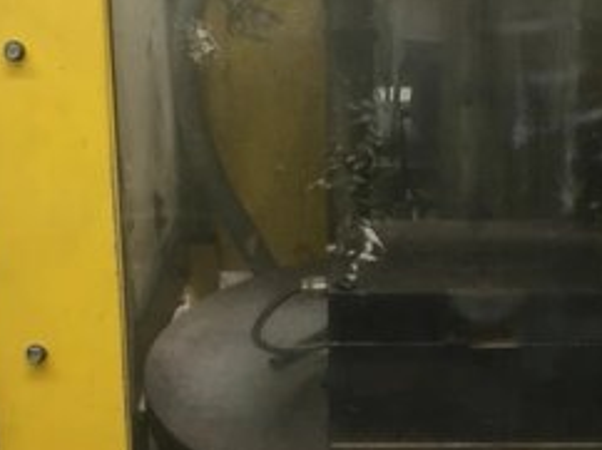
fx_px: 1251
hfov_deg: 26.7
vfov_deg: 20.4
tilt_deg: -15.3
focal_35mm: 72
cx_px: 455
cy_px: 179
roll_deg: -1.7
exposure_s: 1/30
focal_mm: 4.15
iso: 80
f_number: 2.2
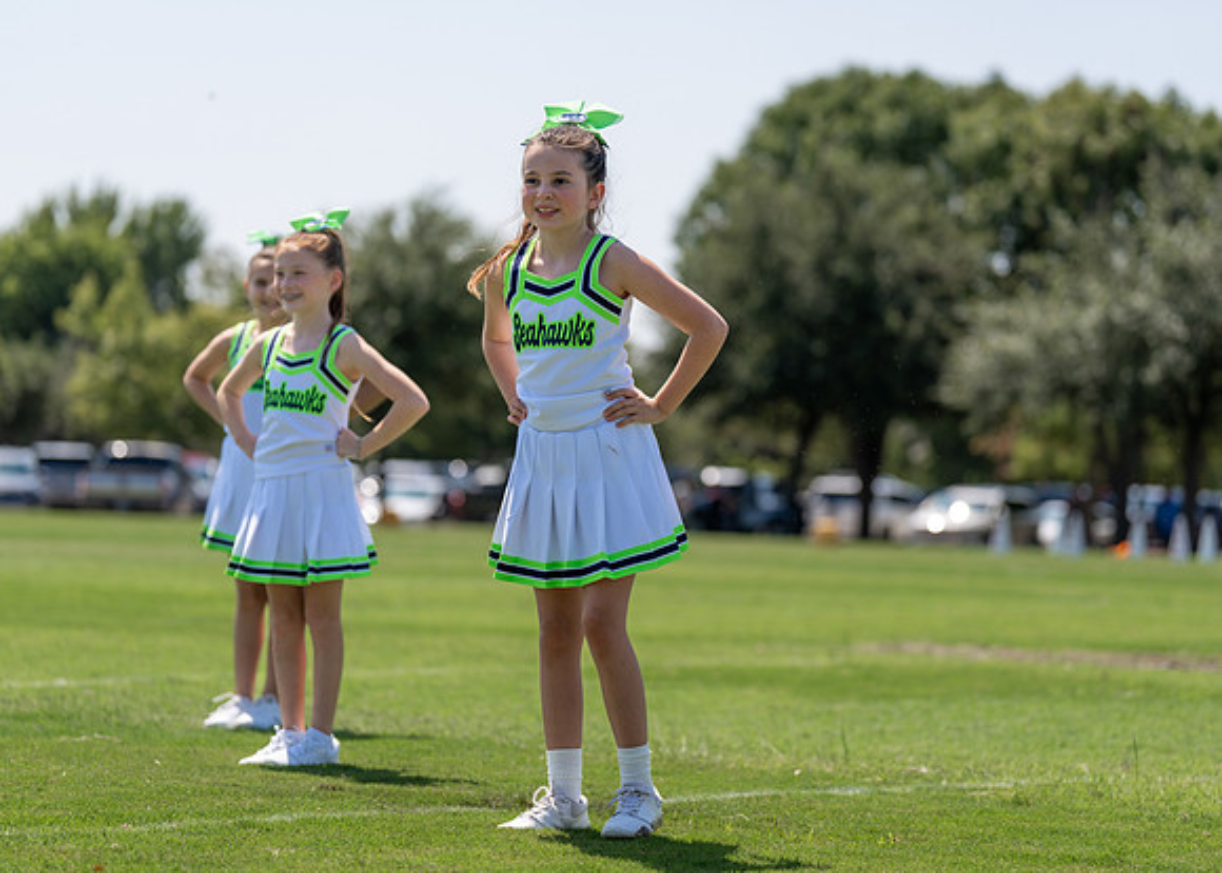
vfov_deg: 12.1
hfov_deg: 16.9
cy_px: 436
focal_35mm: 118
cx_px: 611
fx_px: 4109
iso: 100
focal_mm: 112
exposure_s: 1/1600
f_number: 2.8
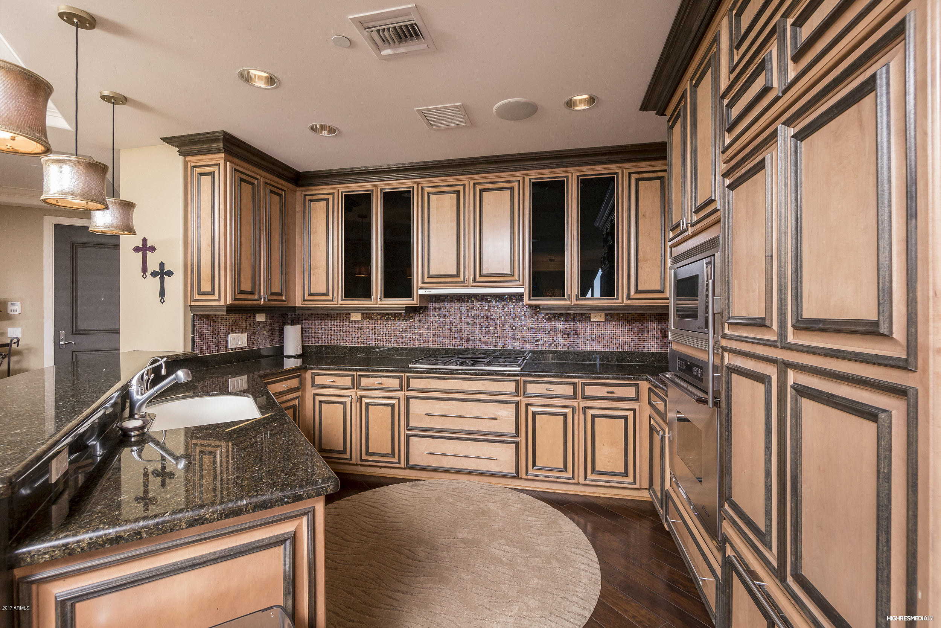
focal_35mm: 15
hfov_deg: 100.4
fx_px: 392
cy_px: 314
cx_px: 470
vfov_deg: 77.4
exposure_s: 1/200
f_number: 8
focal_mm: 10
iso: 800
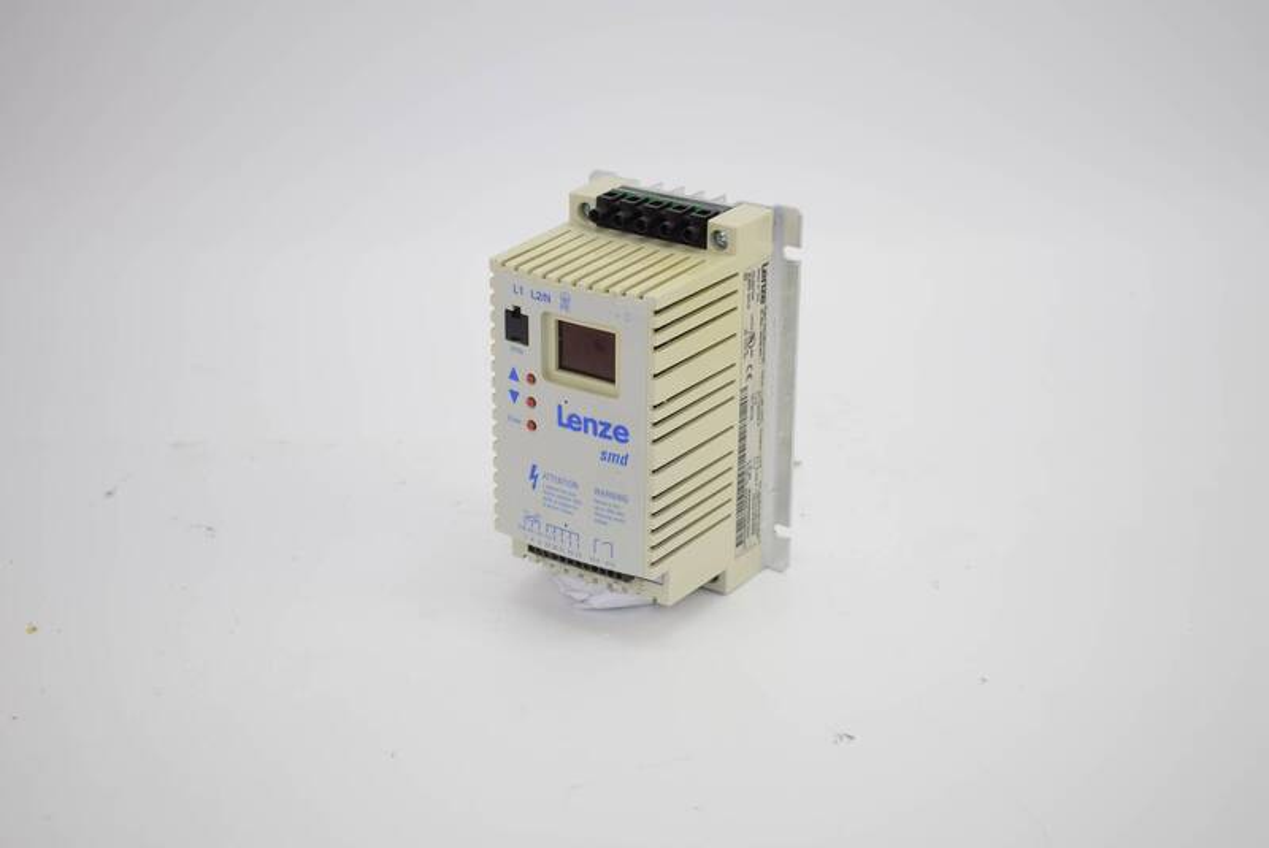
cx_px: 634
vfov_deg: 23.8
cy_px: 424
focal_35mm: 57
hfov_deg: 35.0
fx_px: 2011
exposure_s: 1/60
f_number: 4.8
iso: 160
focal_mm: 38
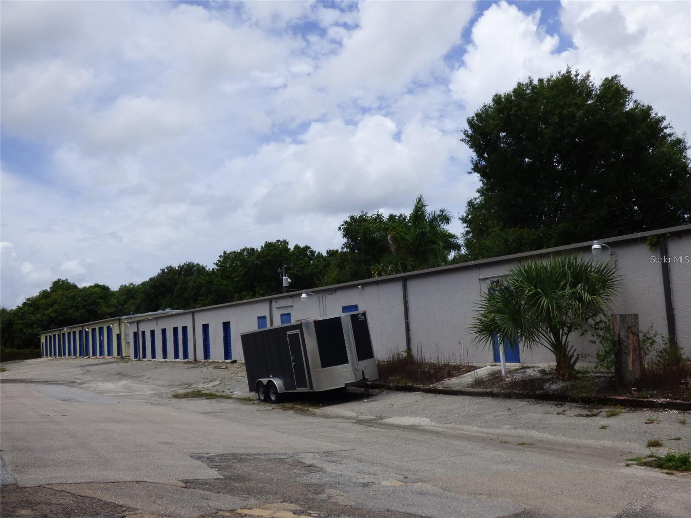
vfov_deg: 37.7
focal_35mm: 38
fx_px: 759
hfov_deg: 49.0
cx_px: 346
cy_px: 259
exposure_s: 1/1600
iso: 100
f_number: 3.5
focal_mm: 6.8
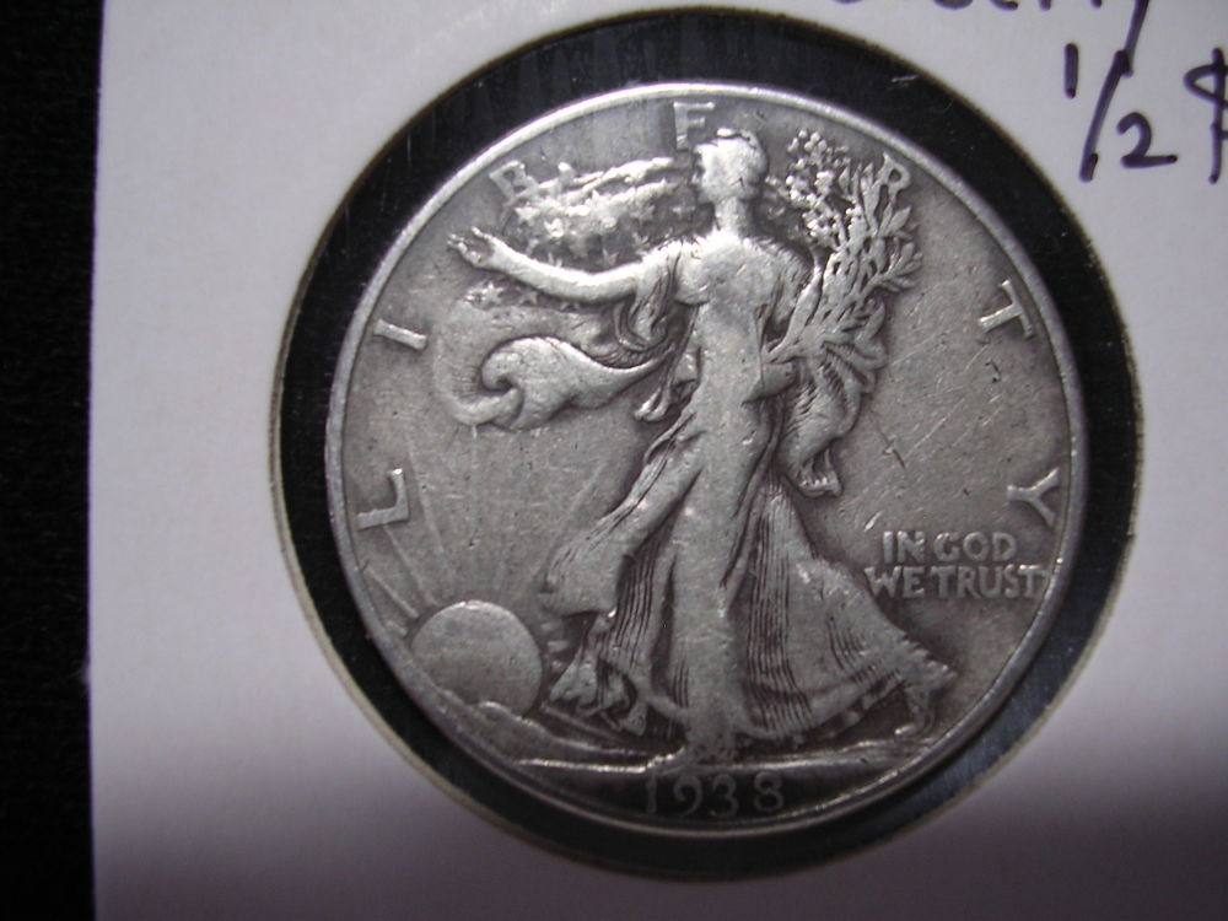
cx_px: 614
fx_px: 1348
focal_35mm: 38
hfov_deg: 49.0
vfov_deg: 37.7
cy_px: 460
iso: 100
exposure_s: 1/14.9
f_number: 2.8
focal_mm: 5.8
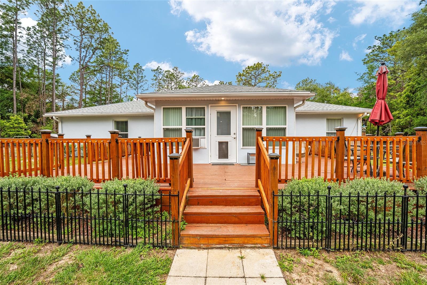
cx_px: 214
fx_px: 166
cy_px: 142
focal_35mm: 14
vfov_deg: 81.2
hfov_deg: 104.3
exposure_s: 1/320
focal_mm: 14
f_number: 8
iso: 500
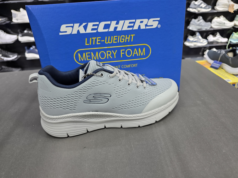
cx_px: 119
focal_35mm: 23
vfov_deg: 58.9
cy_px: 89
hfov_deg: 73.9
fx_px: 158
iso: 160
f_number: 1.7
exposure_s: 1/100
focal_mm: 6.3
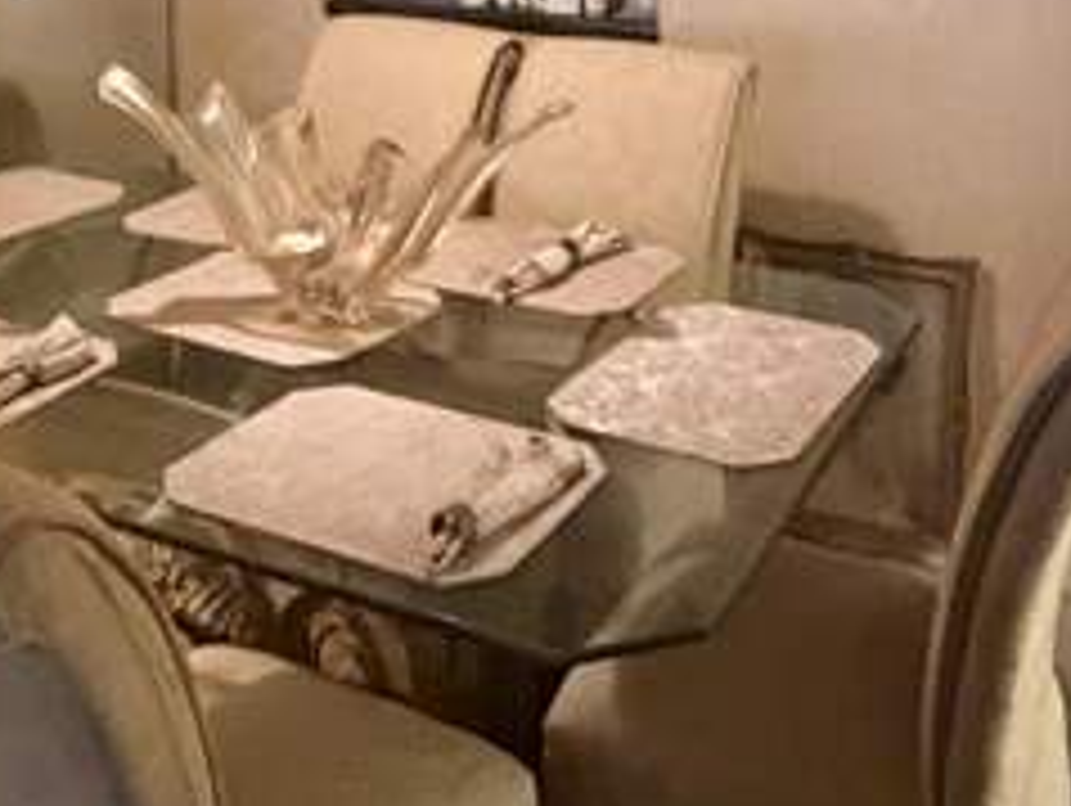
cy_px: -126
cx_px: 585
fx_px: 1456
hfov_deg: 40.4
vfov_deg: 27.7
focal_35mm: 47
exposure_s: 1/60
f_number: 2.2
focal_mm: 2.22
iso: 1250
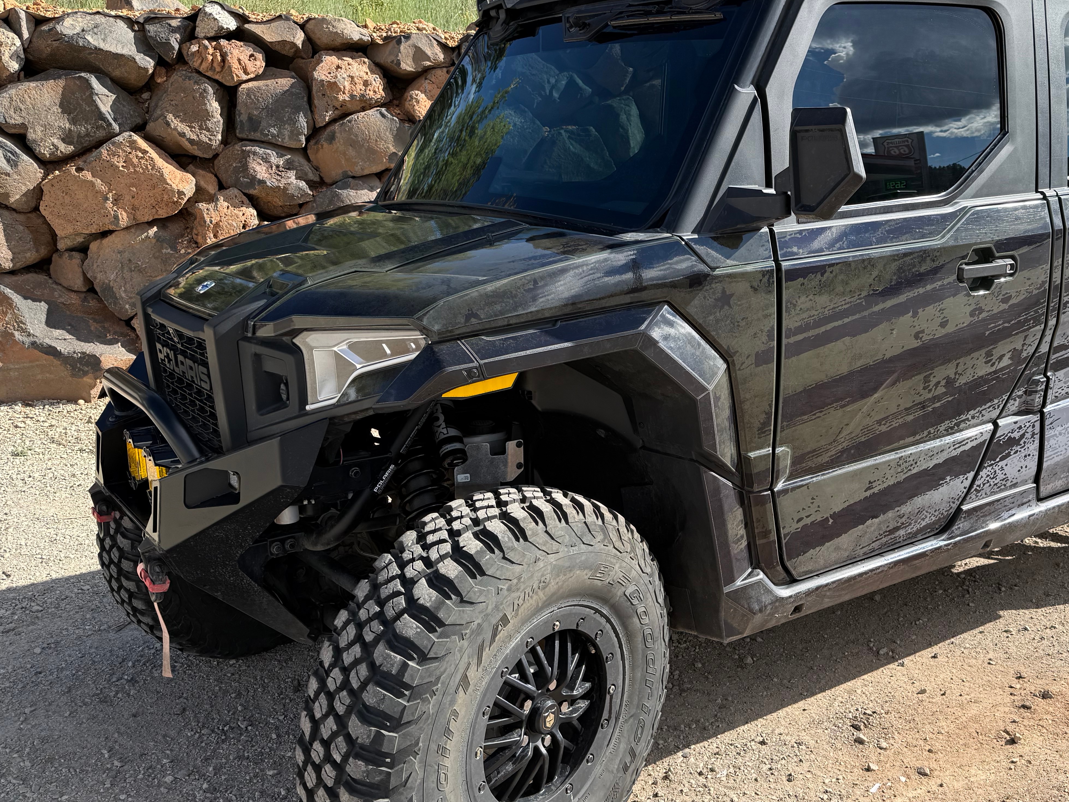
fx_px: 1081
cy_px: 412
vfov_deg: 40.7
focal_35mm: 35
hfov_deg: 51.6
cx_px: 718
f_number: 1.78
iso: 80
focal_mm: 6.76
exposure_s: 1/2110
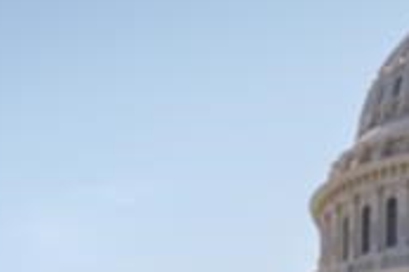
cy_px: 427
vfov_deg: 7.5
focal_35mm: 180
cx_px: 733
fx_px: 2043
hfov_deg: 10.7
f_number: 5
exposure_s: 1/160
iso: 50
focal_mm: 48
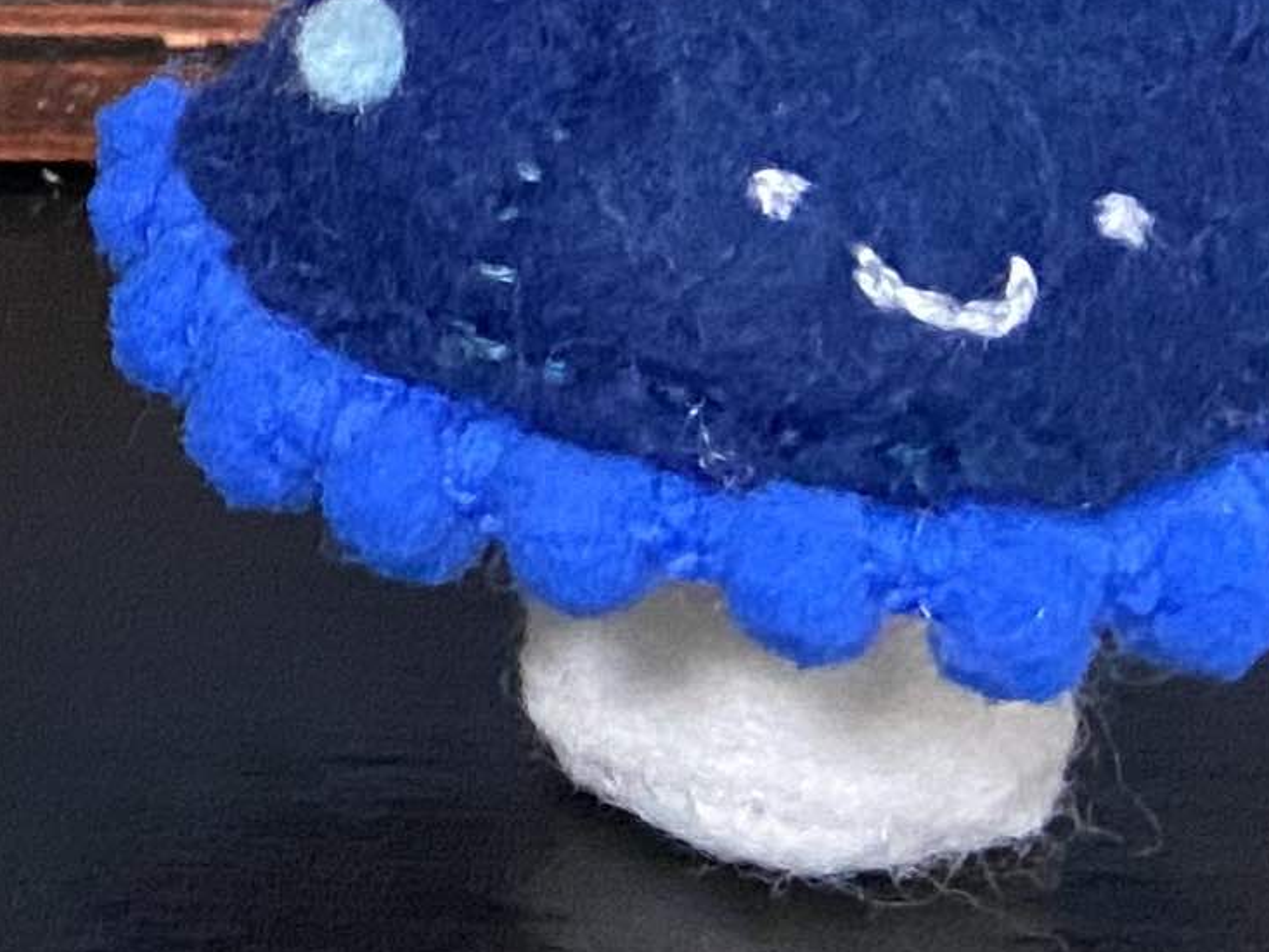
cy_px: -452
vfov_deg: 10.1
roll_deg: +2.1
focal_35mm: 143
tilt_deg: -17.3
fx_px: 5243
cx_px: -1421
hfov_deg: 12.0
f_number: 1.8
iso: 640
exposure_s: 1/40
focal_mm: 4.25
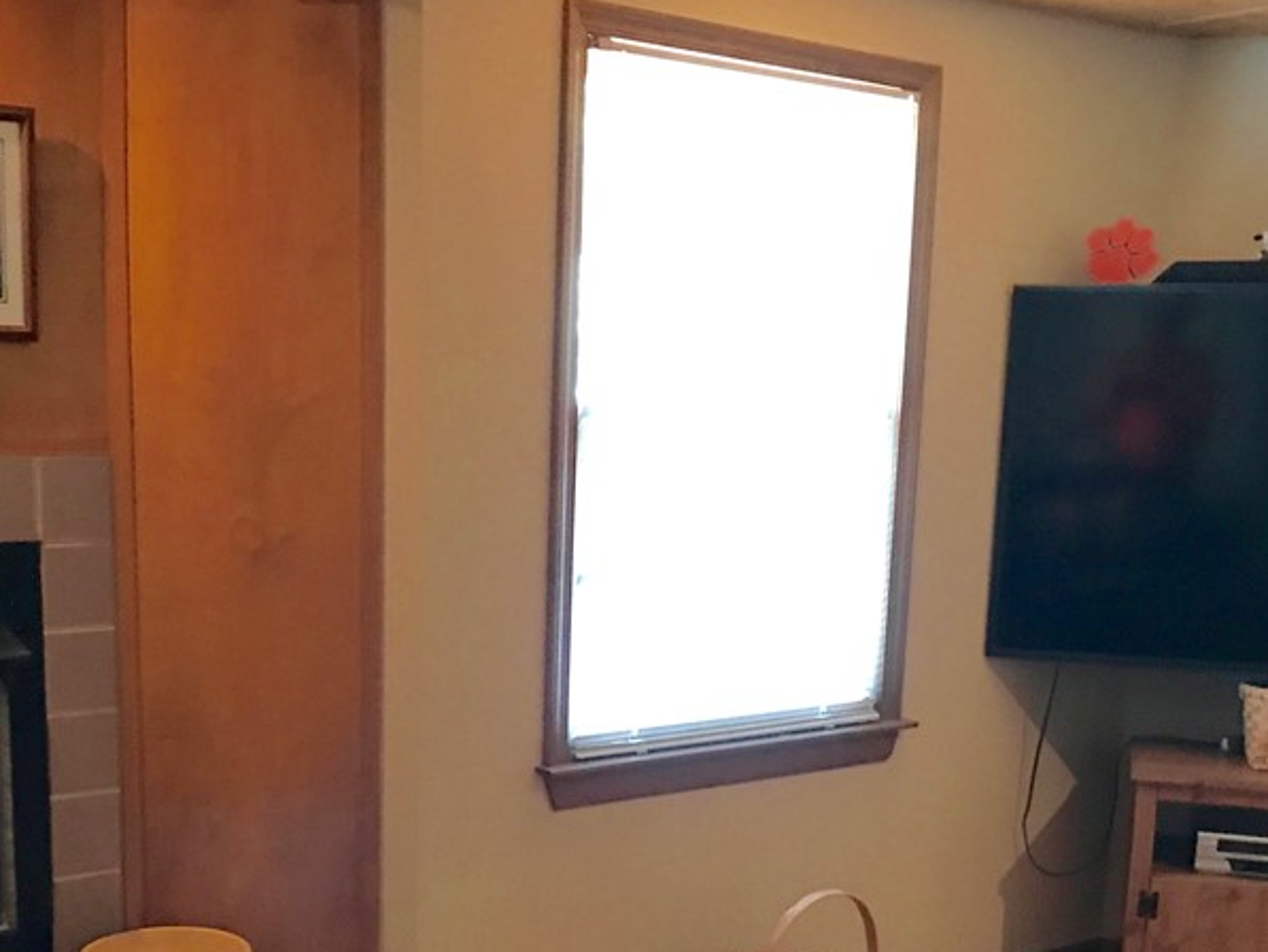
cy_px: 759
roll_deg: +0.3
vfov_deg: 29.6
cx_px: 472
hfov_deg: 39.4
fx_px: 1759
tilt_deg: -11.8
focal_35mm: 48
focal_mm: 3.99
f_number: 1.8
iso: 100
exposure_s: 1/7
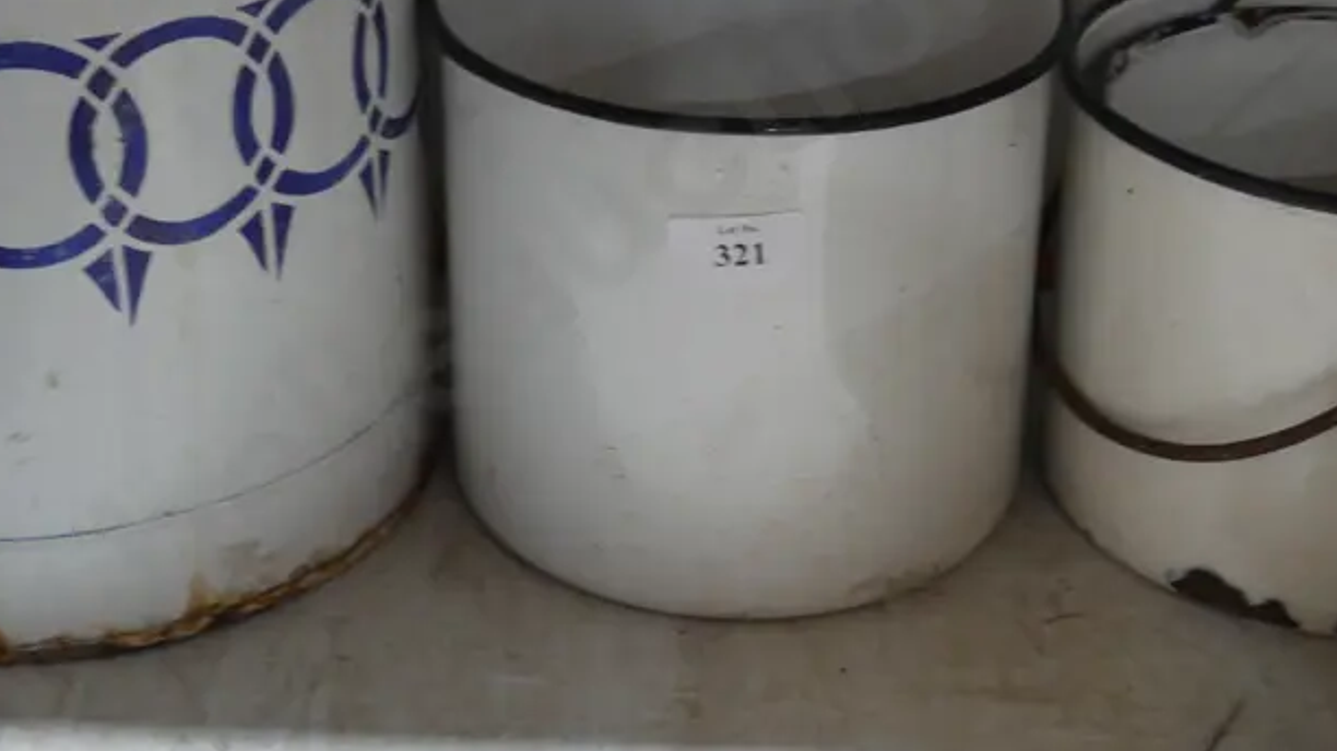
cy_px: 219
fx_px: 2588
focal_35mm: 73
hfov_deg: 29.0
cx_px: 620
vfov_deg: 16.5
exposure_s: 1/60
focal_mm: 20
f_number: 4.4
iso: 1250
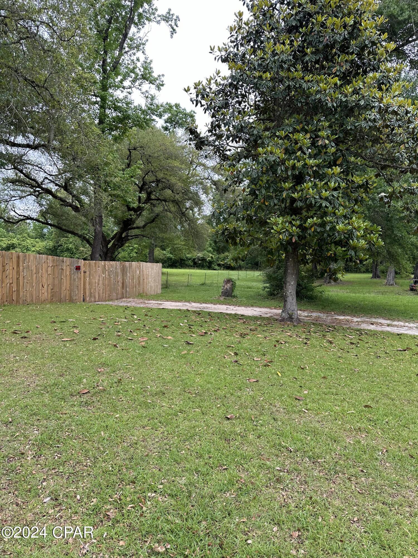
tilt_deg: +2.1
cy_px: 279
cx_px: 209
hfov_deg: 56.8
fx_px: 386
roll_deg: -2.6
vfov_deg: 71.6
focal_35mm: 24
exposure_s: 1/302
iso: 80
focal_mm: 6.86
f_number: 1.78
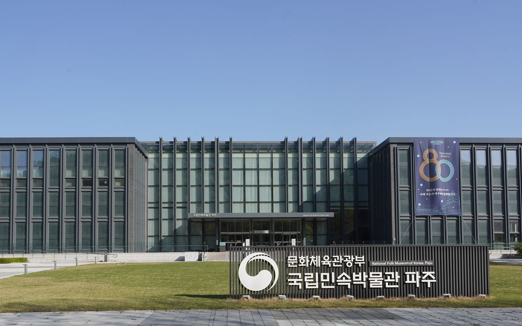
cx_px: 253
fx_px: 541
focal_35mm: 38
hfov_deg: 51.5
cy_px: 222
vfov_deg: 33.2
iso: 100
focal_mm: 24
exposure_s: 1/100
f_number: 16
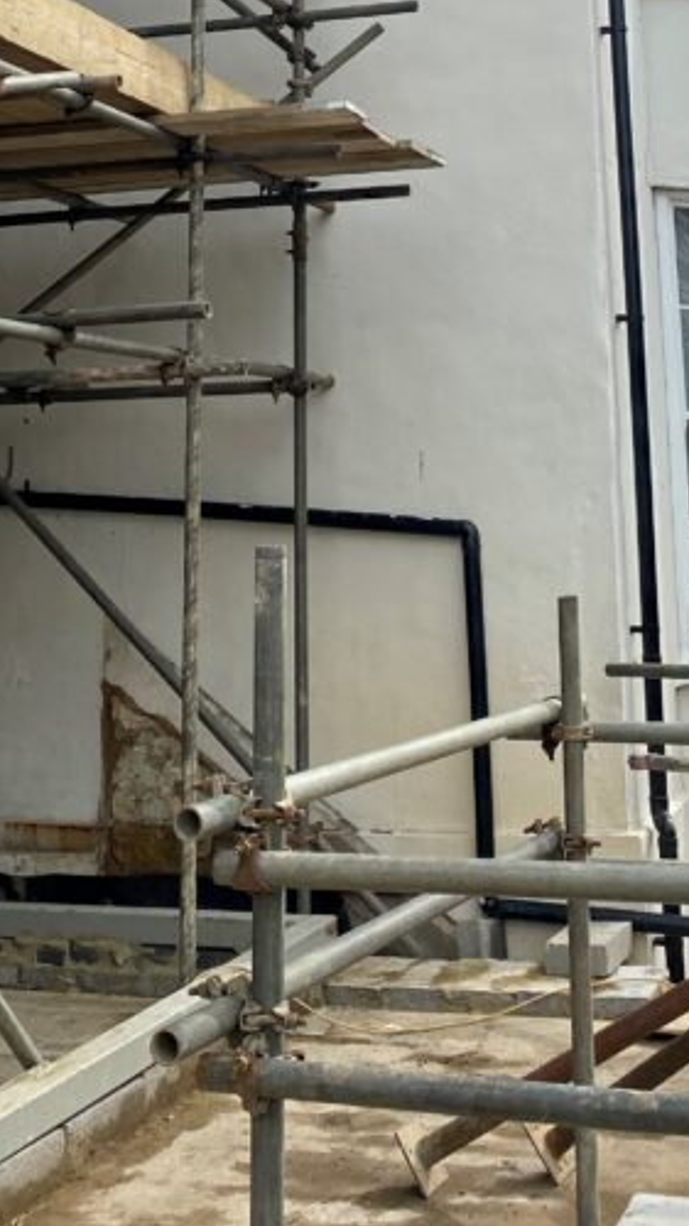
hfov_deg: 20.7
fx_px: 1885
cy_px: 15
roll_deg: +1.7
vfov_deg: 33.2
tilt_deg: +14.9
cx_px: 429
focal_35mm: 58
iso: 32
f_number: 1.8
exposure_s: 1/3497
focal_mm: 4.25
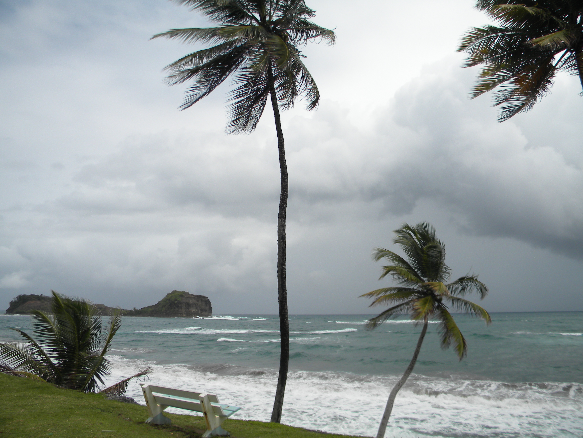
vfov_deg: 49.7
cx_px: 292
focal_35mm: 28
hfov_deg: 63.4
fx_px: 472
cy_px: 219
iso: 80
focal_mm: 5
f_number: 7
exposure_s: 1/620
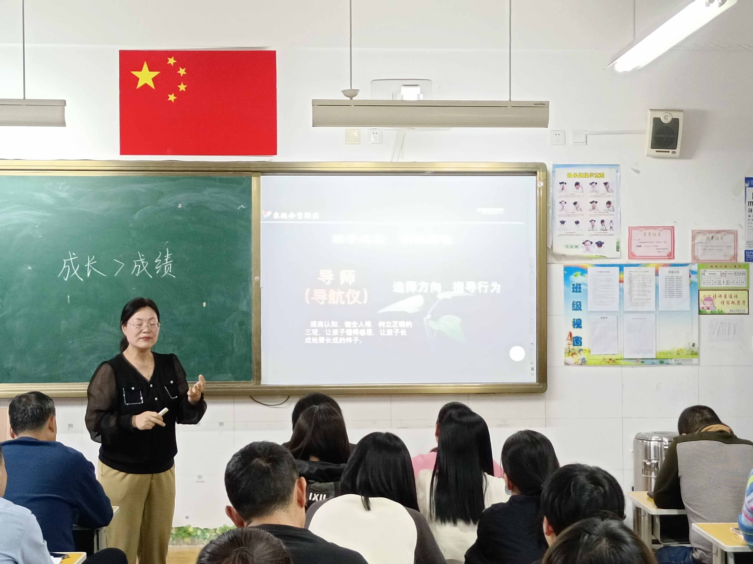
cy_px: 282
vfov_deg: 25.7
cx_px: 376
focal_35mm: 57
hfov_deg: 33.8
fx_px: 1240
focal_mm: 4.71
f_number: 1.79
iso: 1646
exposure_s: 1/25
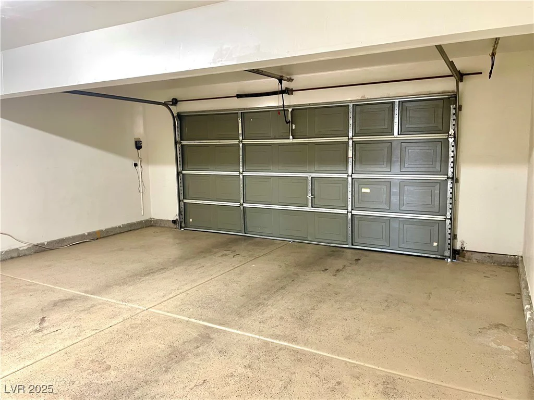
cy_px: 200
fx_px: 401
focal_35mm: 26
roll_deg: +1.3
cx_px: 267
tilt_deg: -7.0
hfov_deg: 67.3
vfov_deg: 53.1
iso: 160
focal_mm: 4.2
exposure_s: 1/60
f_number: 1.6
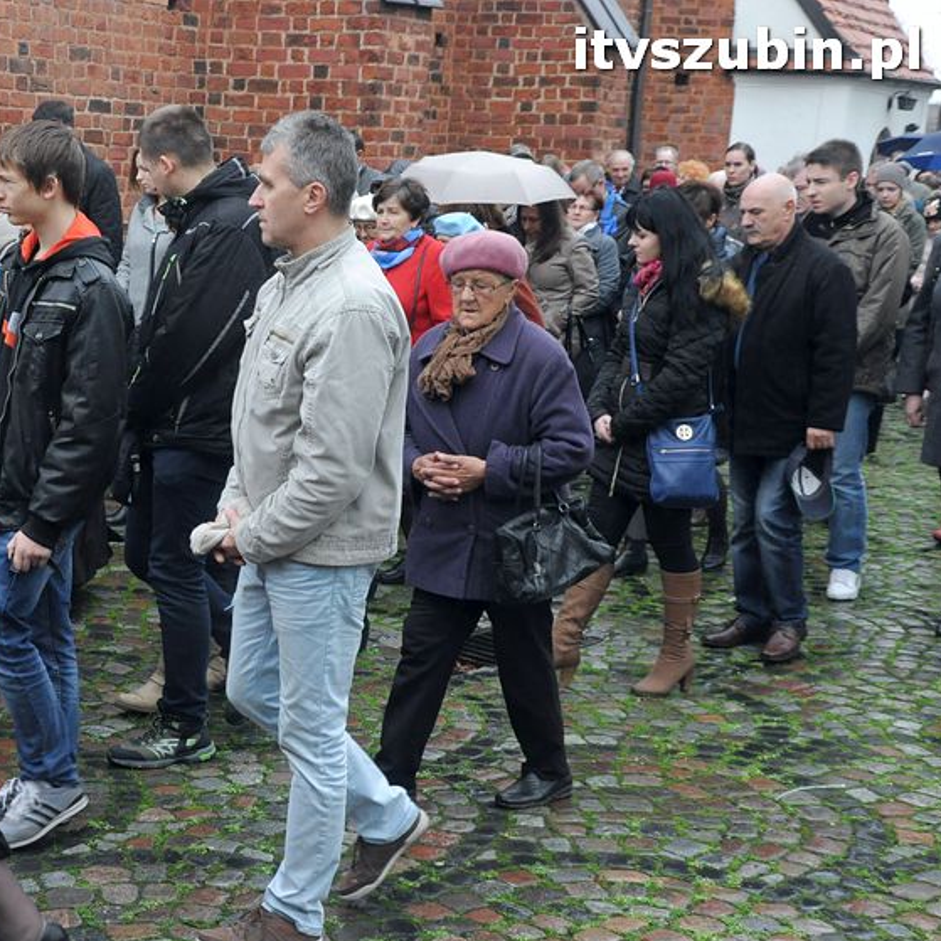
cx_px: 237
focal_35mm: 62
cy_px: 474
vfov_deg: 27.7
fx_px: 1907
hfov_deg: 27.4
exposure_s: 1/200
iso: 1600
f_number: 7.1
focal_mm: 32
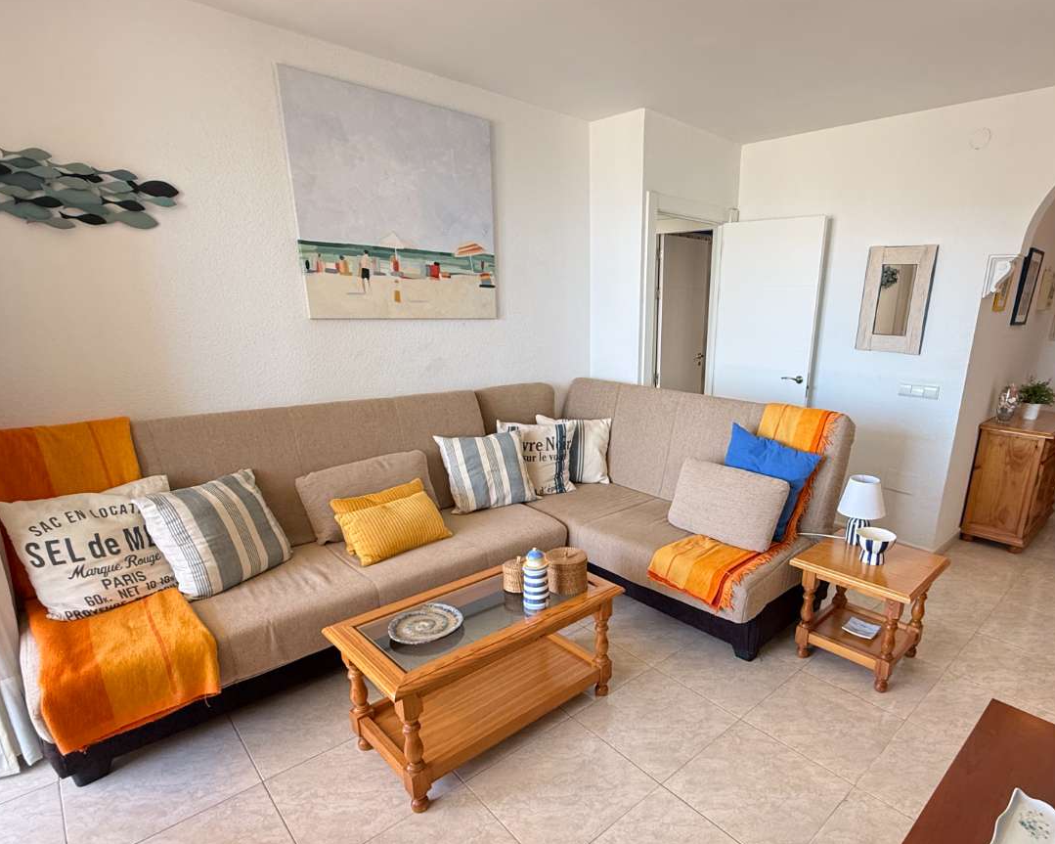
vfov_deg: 70.4
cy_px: 489
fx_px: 593
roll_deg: -1.7
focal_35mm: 19
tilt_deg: -17.9
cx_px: 644
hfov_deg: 82.1
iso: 200
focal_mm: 2.22
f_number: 2.2
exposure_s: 1/100
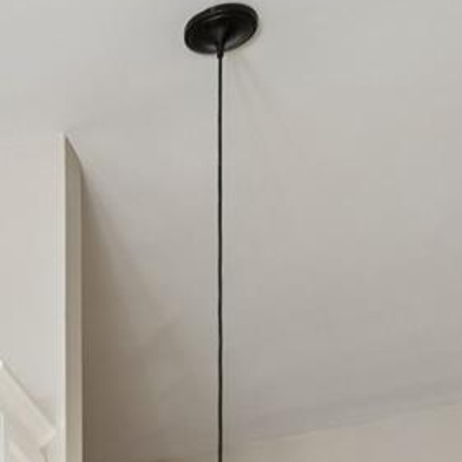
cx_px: -316
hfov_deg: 15.1
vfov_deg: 12.9
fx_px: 1560
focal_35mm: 103
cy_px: 1104
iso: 100
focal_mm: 16.7
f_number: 13
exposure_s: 1
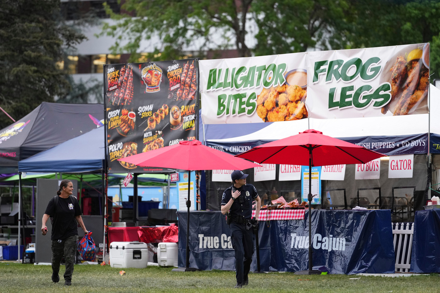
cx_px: 220
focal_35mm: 200
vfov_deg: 6.9
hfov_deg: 10.3
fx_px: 2444
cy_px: 146
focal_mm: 200
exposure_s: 1/640
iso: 1250
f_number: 2.8
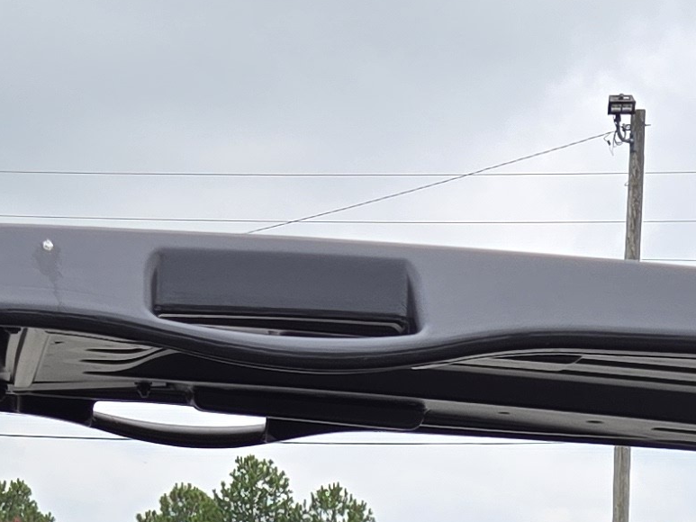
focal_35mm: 119
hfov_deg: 16.5
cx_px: 329
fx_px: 2393
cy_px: 1208
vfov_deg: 10.8
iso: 25
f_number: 1.8
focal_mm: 5.4
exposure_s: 1/1114
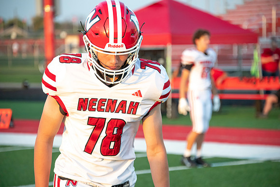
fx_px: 1478
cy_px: 94
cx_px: 140
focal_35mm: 190
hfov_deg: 10.8
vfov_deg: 7.2
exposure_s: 1/1250
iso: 2000
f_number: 5.6
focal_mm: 190
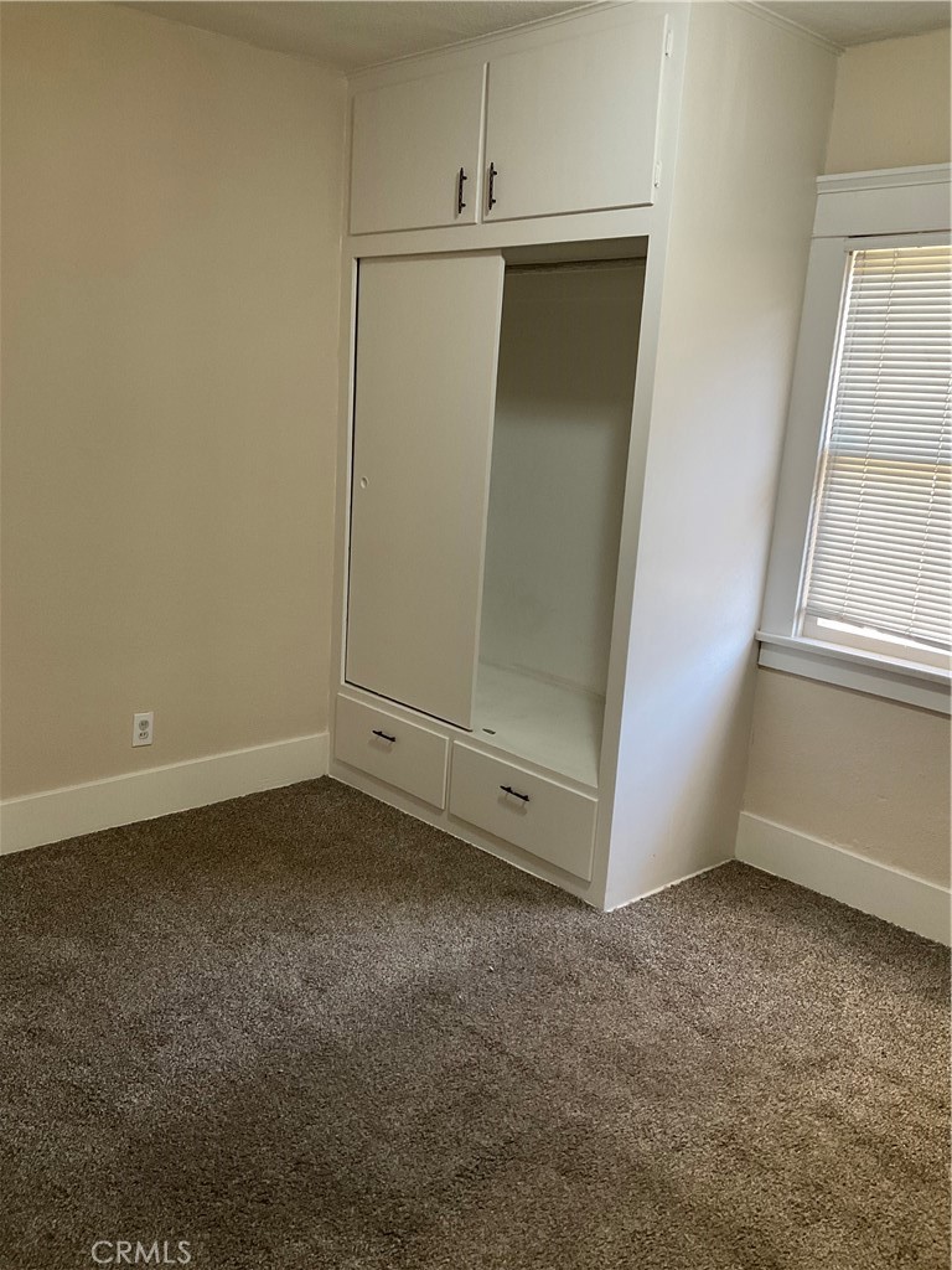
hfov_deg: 48.2
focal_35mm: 29
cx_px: 476
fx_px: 1063
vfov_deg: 61.7
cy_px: 635
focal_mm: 3
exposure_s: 1/60
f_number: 1.8
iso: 125
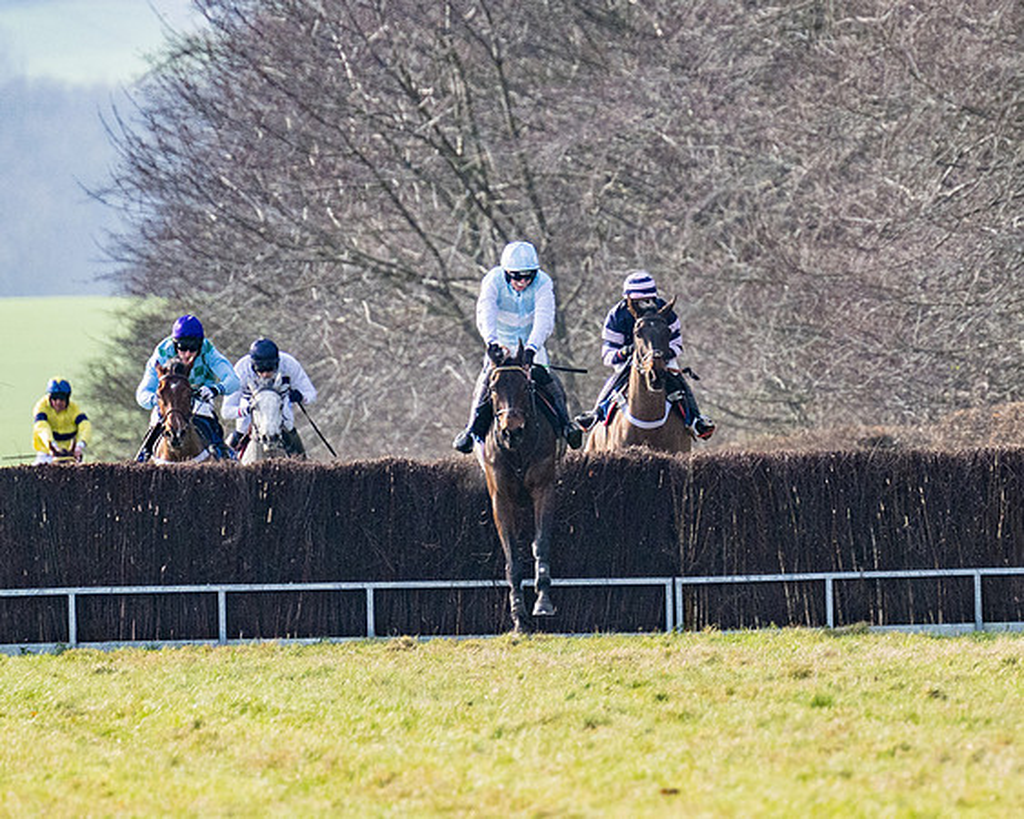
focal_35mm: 770
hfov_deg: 2.5
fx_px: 23343
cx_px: 823
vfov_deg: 2.0
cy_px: 168
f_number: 4
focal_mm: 250
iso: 400
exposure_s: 1/2500
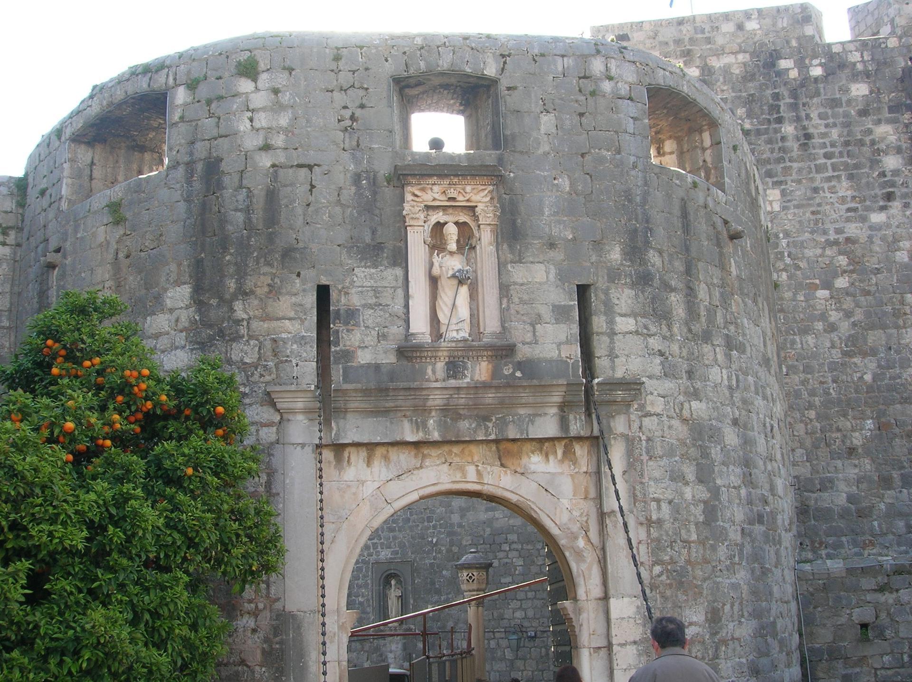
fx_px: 1105
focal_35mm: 42
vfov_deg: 34.3
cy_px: 341
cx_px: 456
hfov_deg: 44.8
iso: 50
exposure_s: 1/73
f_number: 5.2
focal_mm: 7
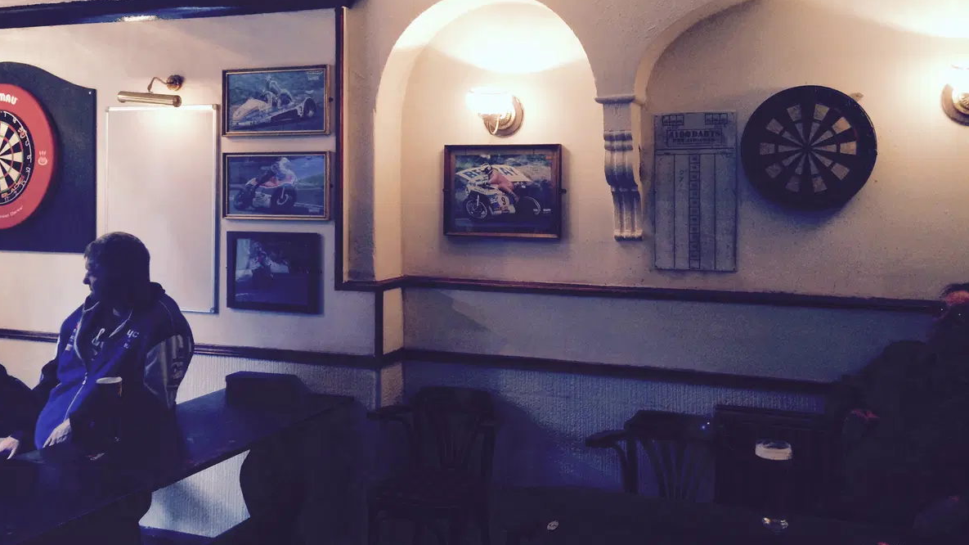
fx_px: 822
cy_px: 196
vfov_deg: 36.4
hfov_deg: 61.0
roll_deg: +0.2
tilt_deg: -1.9
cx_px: 481
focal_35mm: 32
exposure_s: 1/30
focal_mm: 4.15
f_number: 2.2
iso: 200
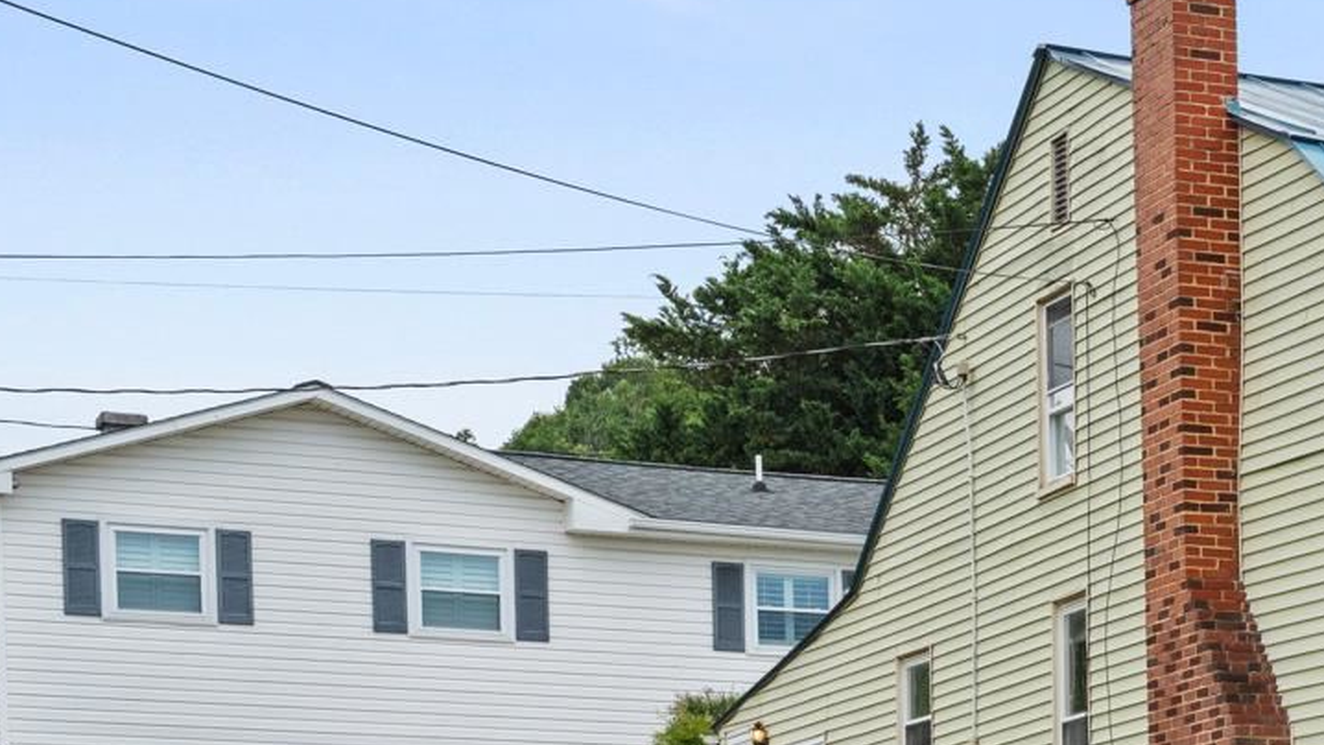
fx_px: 4044
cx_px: 1899
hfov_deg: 17.1
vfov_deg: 10.5
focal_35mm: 115
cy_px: 418
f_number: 8
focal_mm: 31.6
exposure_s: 1/320
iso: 400
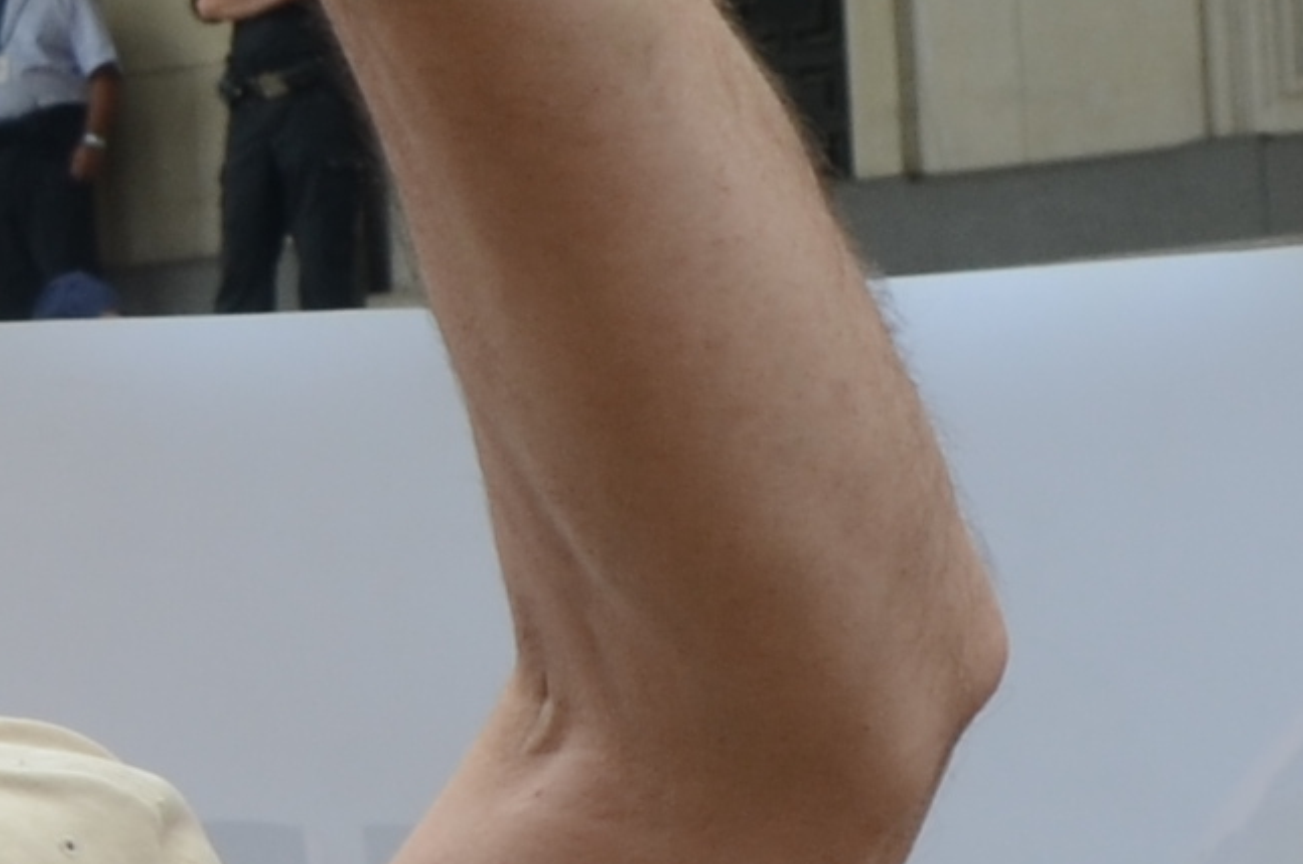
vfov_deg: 5.7
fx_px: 8665
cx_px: -526
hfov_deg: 8.4
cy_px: 8
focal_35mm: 240
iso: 160
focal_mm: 21
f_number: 7.1
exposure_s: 1/160
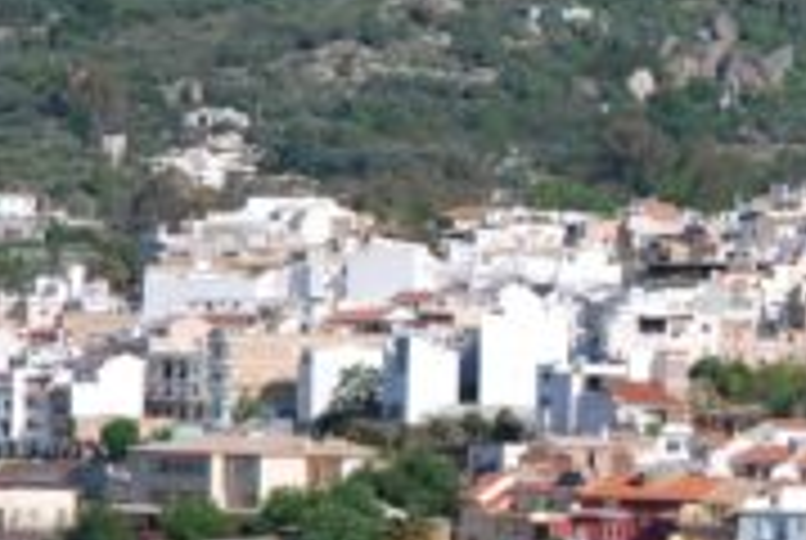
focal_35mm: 293
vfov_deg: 4.7
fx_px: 6571
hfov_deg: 7.0
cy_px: 290
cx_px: 689
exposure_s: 1/500
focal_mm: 70
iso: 100
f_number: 5.6
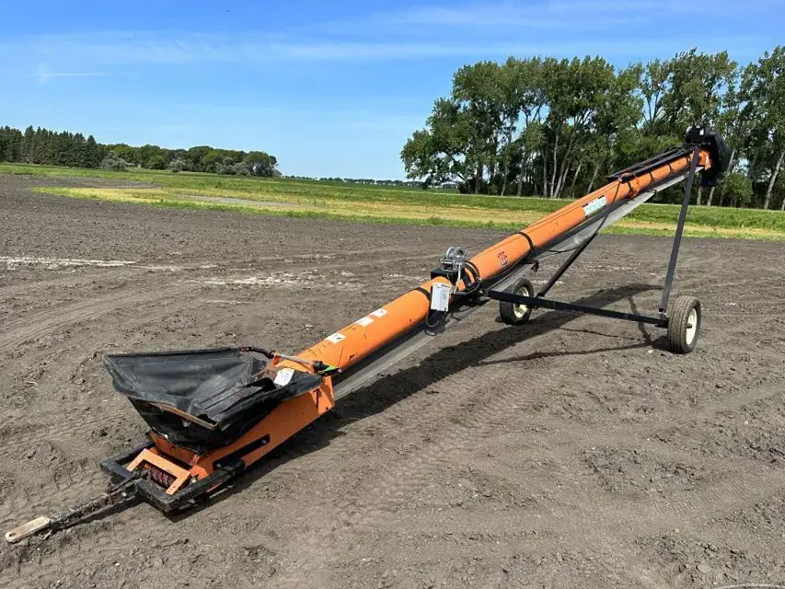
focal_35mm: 27
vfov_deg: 51.3
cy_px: 316
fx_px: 612
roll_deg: -4.6
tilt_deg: -10.9
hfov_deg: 65.3
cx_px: 405
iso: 80
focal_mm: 6.86
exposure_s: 1/3356
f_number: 1.78
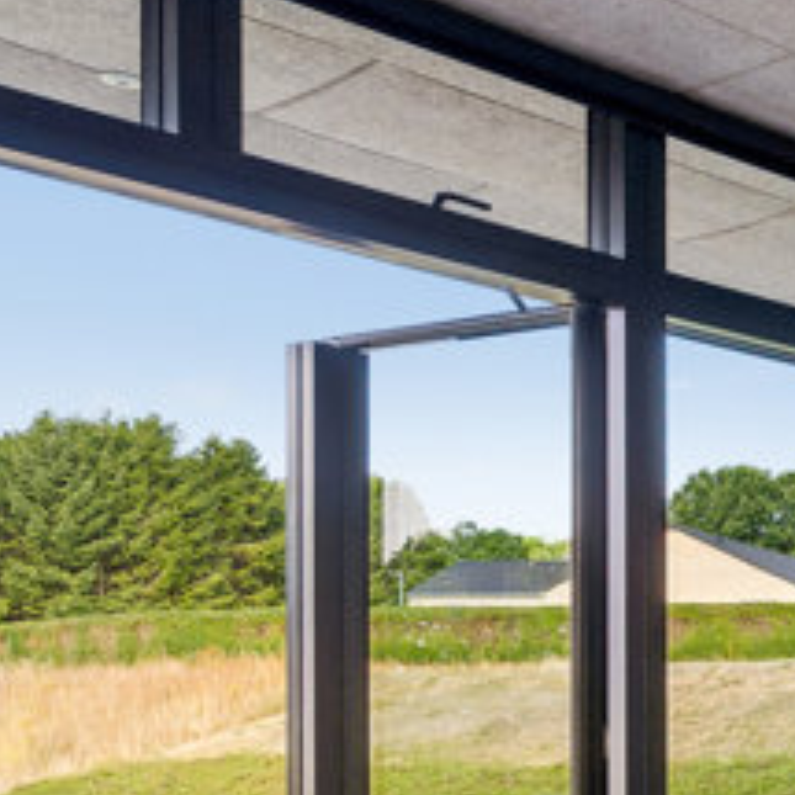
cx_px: 1379
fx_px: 1600
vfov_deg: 26.7
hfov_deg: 20.7
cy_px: 752
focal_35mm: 62
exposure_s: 1/40
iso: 200
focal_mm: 19.5
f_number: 8
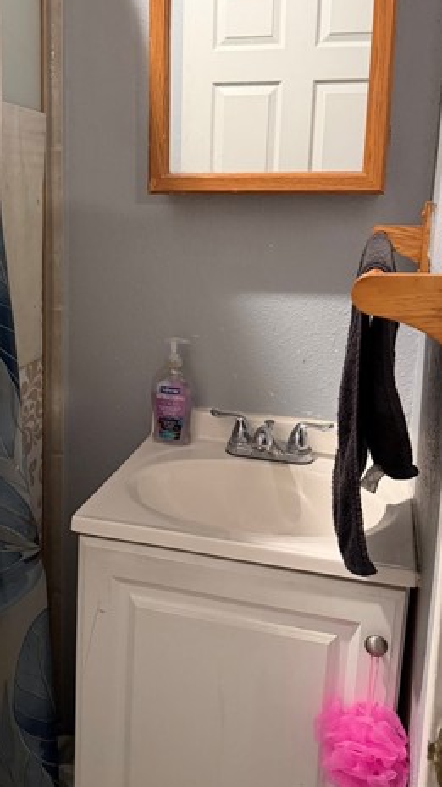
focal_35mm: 36
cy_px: 335
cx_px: 156
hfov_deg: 32.6
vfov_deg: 55.1
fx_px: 751
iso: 800
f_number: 1.78
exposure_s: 1/60
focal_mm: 6.76
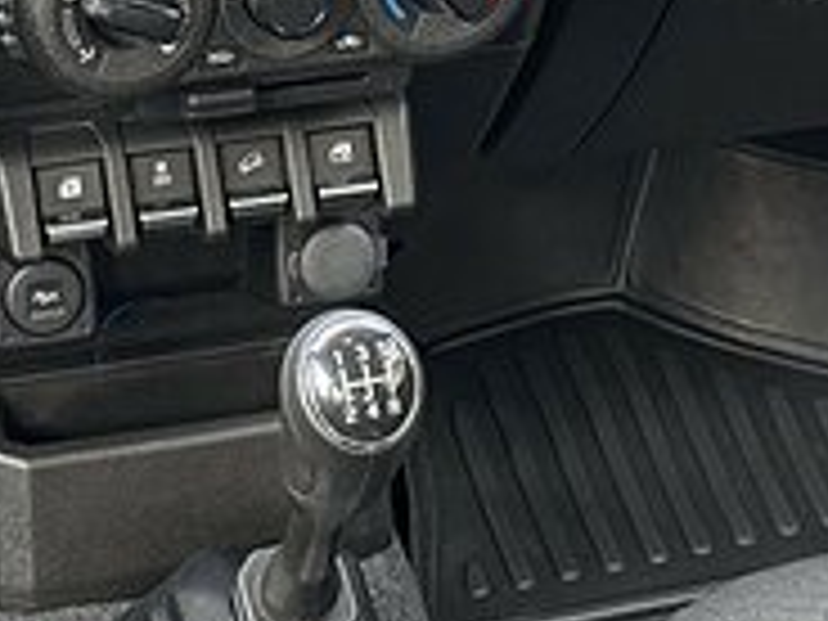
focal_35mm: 143
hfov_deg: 13.8
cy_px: -189
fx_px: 3420
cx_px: 261
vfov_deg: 10.2
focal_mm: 6.76
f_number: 1.78
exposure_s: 1/60
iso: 250
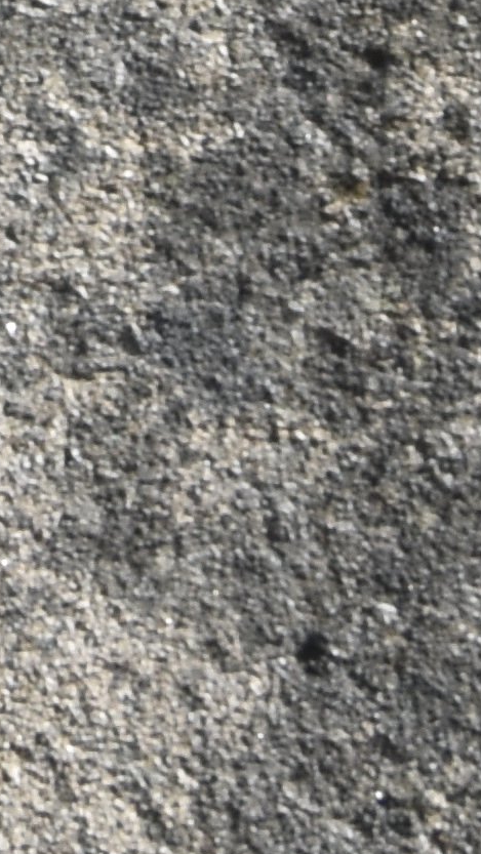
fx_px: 9743
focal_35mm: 430
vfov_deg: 4.9
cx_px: -803
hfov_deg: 2.8
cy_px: -1152
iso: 200
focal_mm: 38
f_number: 11
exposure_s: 1/200
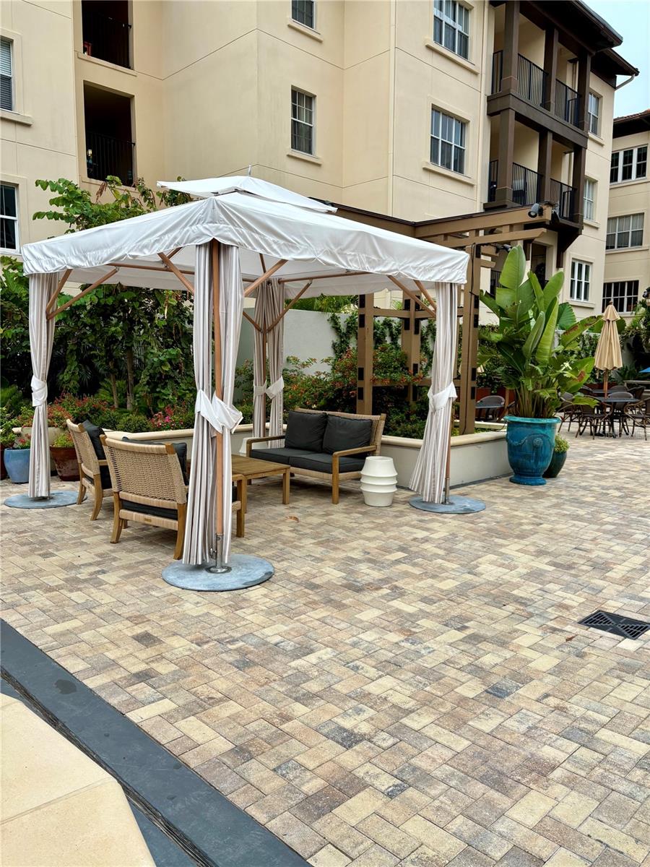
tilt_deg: -6.1
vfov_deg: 67.3
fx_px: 651
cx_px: 325
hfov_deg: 53.1
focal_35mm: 26
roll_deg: -1.5
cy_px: 434
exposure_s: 1/894
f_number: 1.6
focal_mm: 5.96
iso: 50
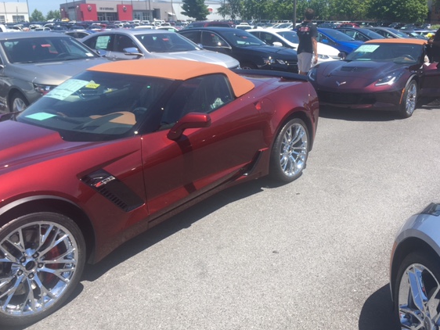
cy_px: 167
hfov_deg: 55.3
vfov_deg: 43.0
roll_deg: +2.7
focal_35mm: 33
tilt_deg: -19.6
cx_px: 240
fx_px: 420
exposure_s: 1/1054
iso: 25
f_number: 2.2
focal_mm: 4.15
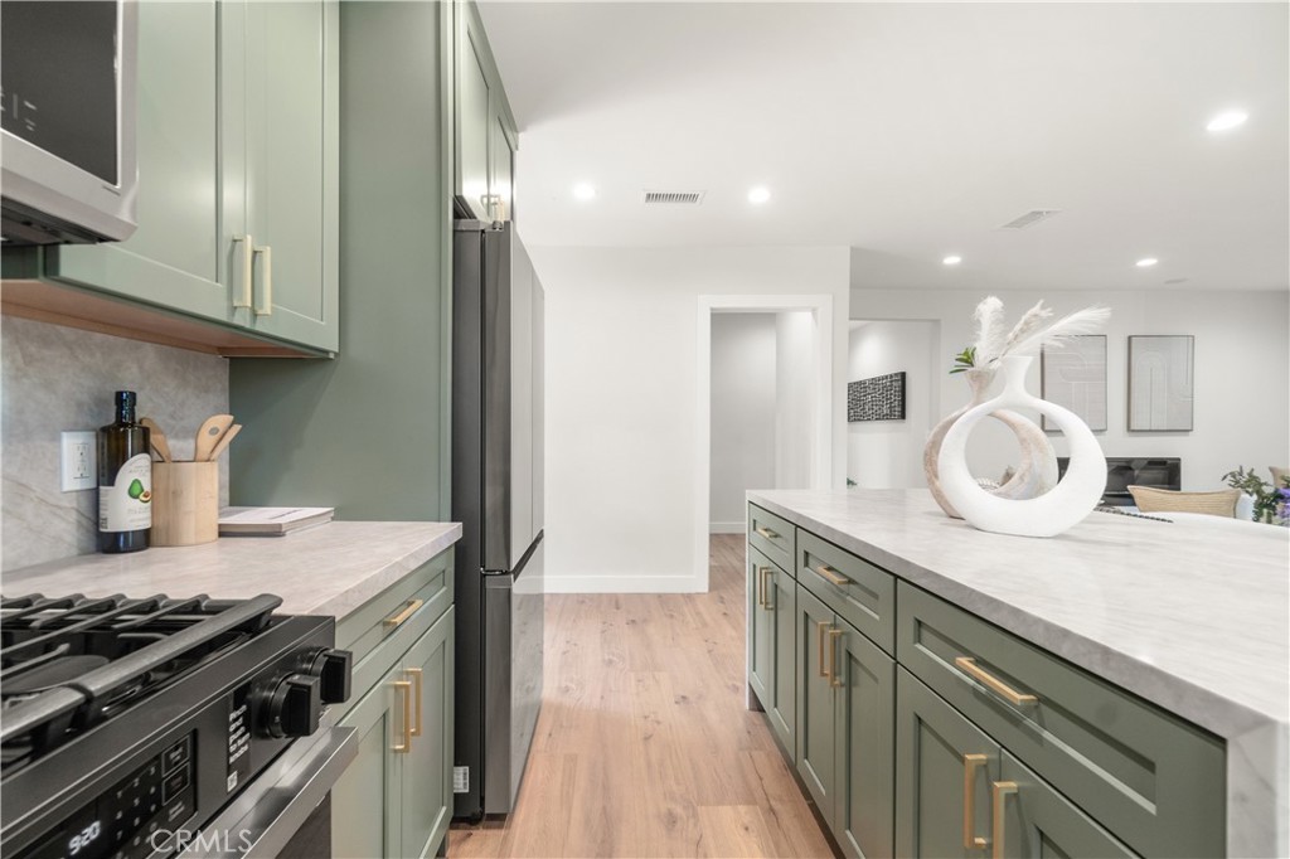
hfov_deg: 100.4
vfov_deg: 77.3
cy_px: 430
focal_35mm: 15
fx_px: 537
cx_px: 645
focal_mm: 10
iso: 320
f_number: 7.1
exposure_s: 1/6
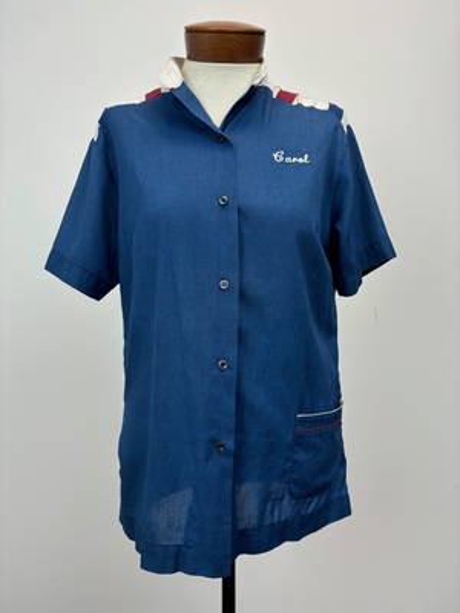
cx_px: 230
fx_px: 461
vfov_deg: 67.3
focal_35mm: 26
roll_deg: -0.5
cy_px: 306
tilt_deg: -5.1
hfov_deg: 53.1
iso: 40
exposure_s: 1/185
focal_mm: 5.96
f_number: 1.6
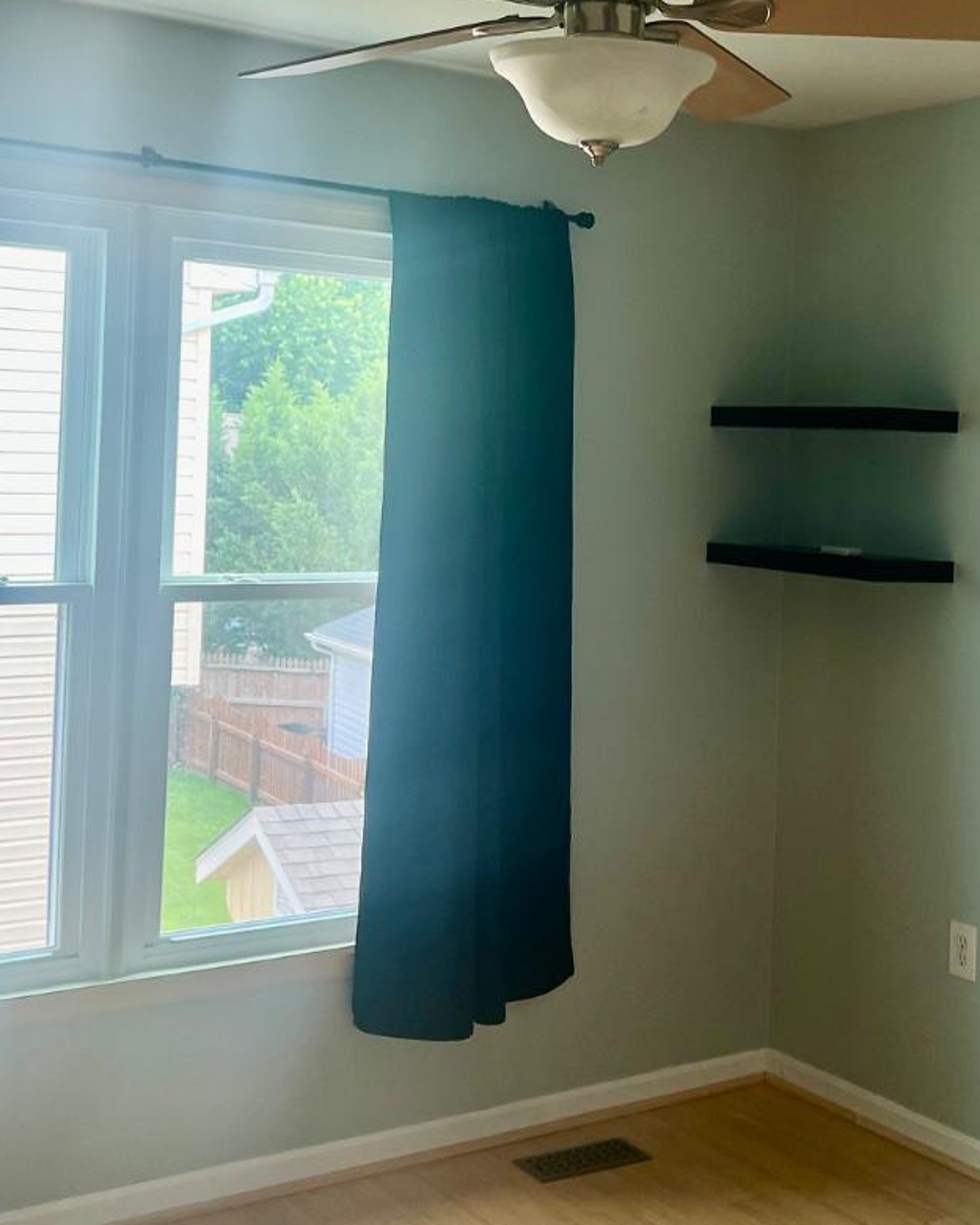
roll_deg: -2.1
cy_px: 444
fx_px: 1813
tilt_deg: +0.3
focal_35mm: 50
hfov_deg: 30.1
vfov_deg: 37.1
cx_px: 608
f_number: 1.5
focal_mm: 5.7
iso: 100
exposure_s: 1/121
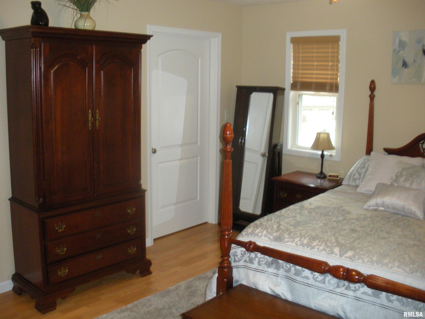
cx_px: 212
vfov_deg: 39.7
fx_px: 442
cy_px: 160
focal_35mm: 36
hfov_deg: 51.4
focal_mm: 6.3
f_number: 3.5
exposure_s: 1/30
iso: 343
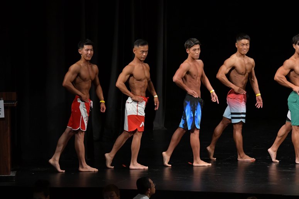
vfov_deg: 6.3
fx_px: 1801
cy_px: 100
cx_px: 150
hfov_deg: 9.5
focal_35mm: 217
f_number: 5.6
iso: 3200
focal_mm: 145
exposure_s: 1/400
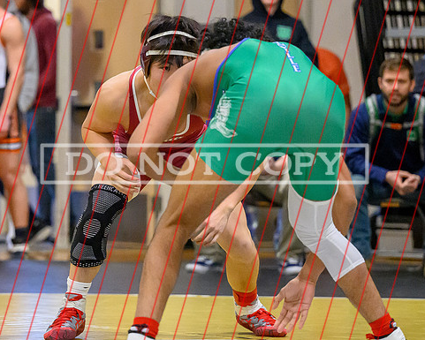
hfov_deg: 8.5
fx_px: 2868
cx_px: 71
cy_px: 182
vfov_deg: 6.8
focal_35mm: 228
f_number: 2.8
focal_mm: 110
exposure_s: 1/800
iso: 10000
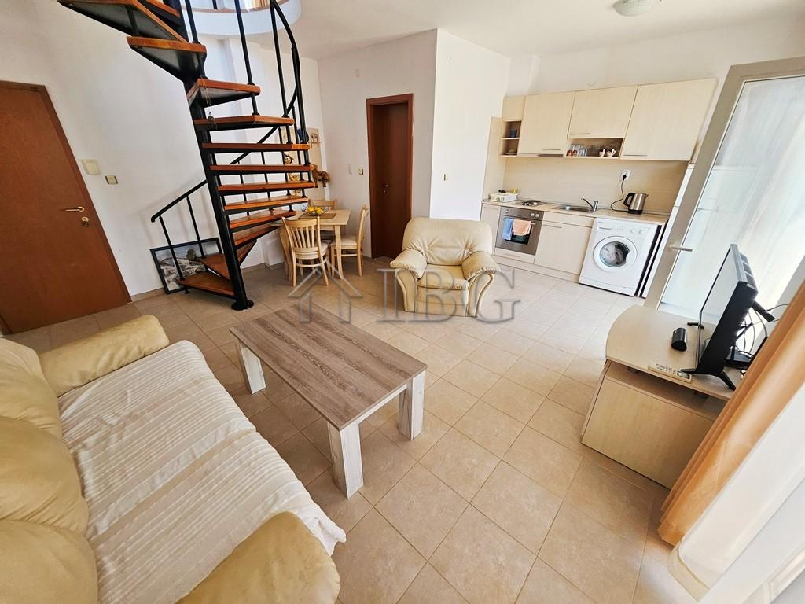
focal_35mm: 13
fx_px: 302
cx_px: 402
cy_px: 302
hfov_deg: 106.2
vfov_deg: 89.9
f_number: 2.2
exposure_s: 1/100
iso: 50
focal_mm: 1.7
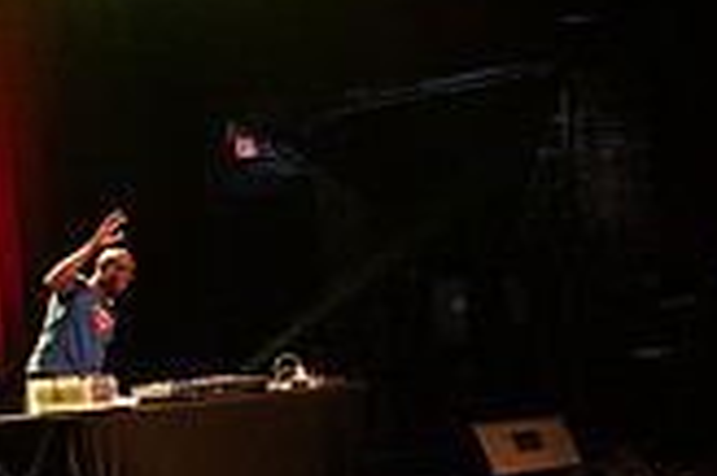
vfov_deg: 16.0
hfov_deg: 23.0
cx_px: 704
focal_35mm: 85
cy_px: 365
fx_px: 1691
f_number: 3.2
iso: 2500
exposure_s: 1/125
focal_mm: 24
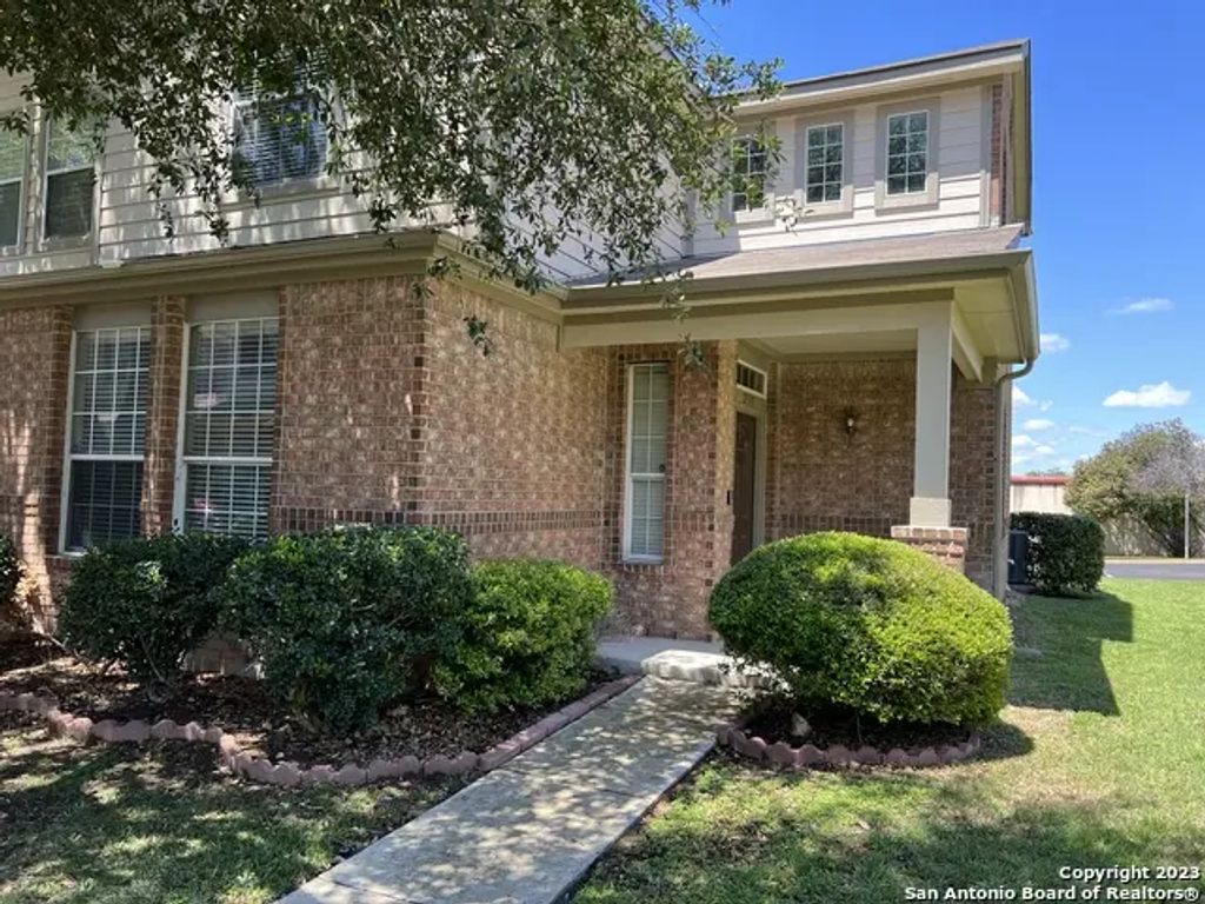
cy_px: 452
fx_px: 905
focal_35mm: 26
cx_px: 602
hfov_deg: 67.3
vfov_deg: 53.1
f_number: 1.5
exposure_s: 1/552
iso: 50
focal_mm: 5.7
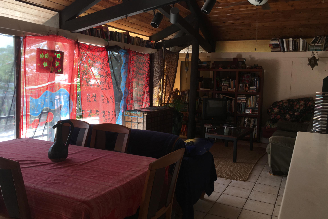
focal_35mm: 31
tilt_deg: -4.0
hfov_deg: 60.3
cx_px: 160
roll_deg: -1.7
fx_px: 282
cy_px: 99
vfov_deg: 42.3
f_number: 2.2
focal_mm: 4.15
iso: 25
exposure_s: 1/98
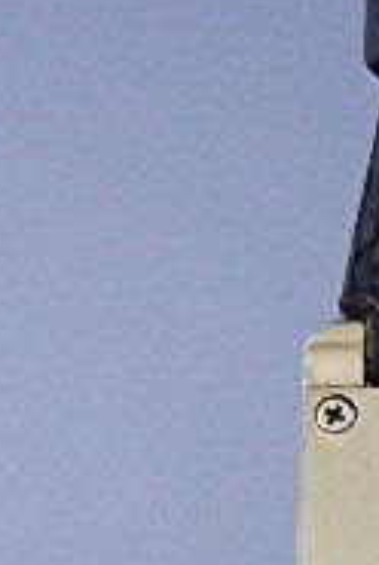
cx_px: 636
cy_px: 696
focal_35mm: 140
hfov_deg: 9.5
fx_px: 2202
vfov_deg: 14.1
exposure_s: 1/24.7
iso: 400
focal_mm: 7.1
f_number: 3.7
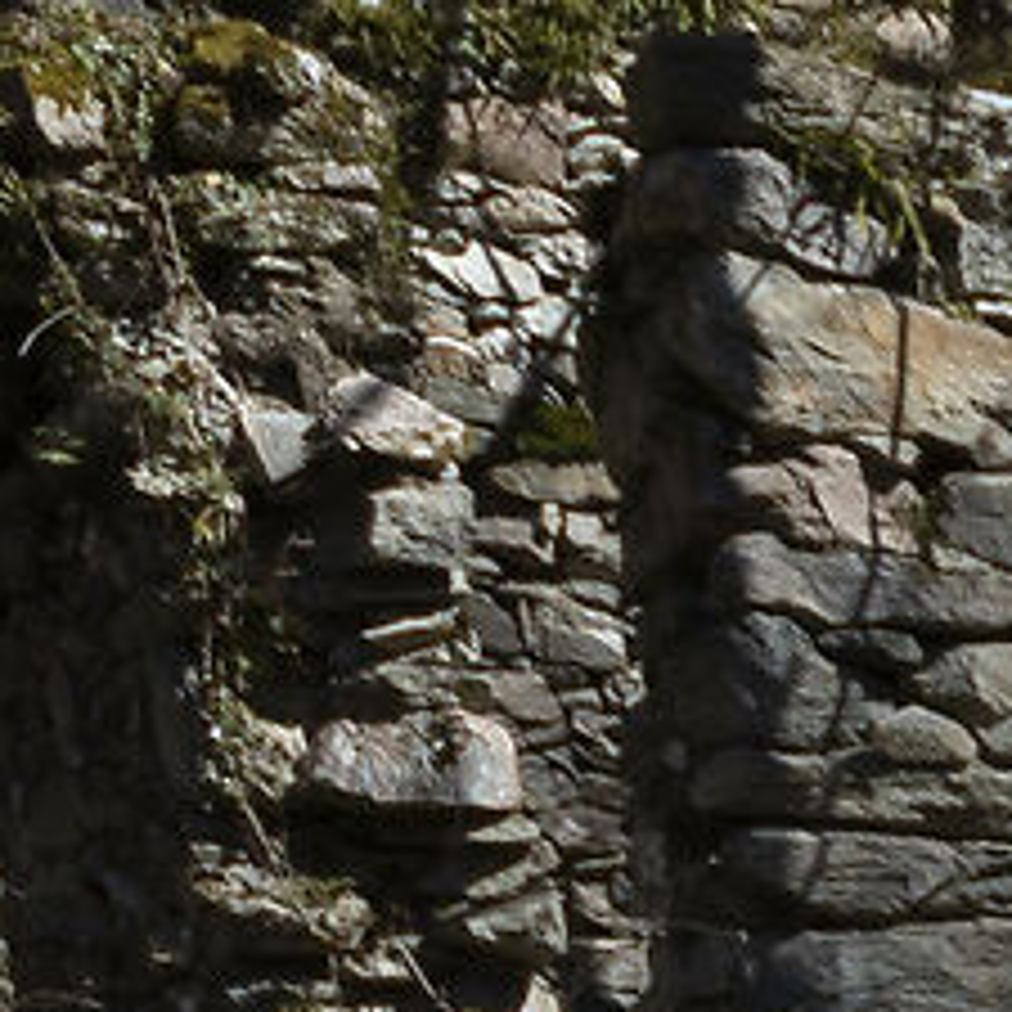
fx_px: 4498
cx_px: 3342
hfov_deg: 9.2
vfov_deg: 10.7
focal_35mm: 136
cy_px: 2555
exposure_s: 1/320
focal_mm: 10
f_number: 8
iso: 100
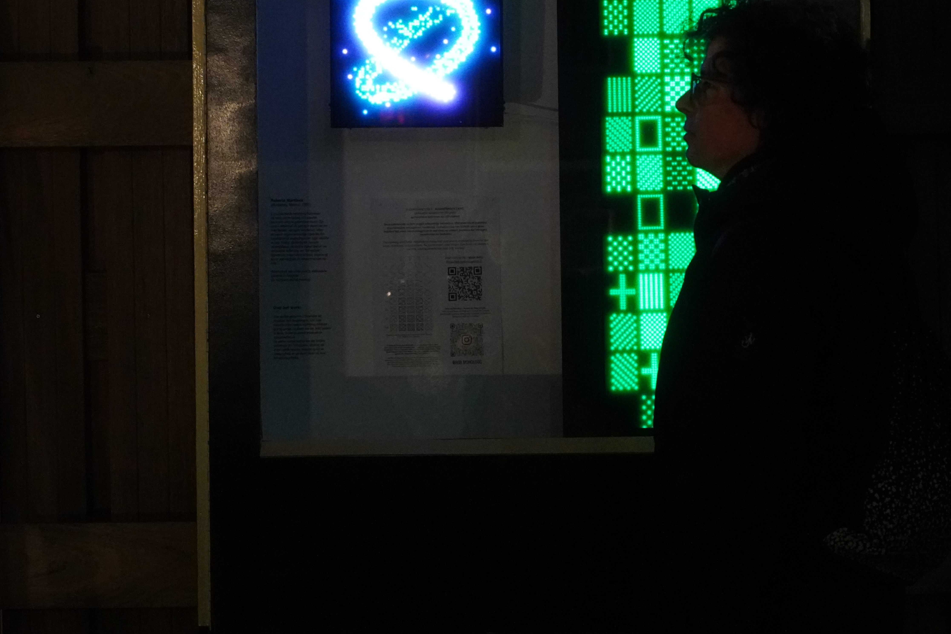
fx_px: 2668
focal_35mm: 101
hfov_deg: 20.2
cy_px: 227
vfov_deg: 13.5
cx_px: 531
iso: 6400
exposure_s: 1/10
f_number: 5.6
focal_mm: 50
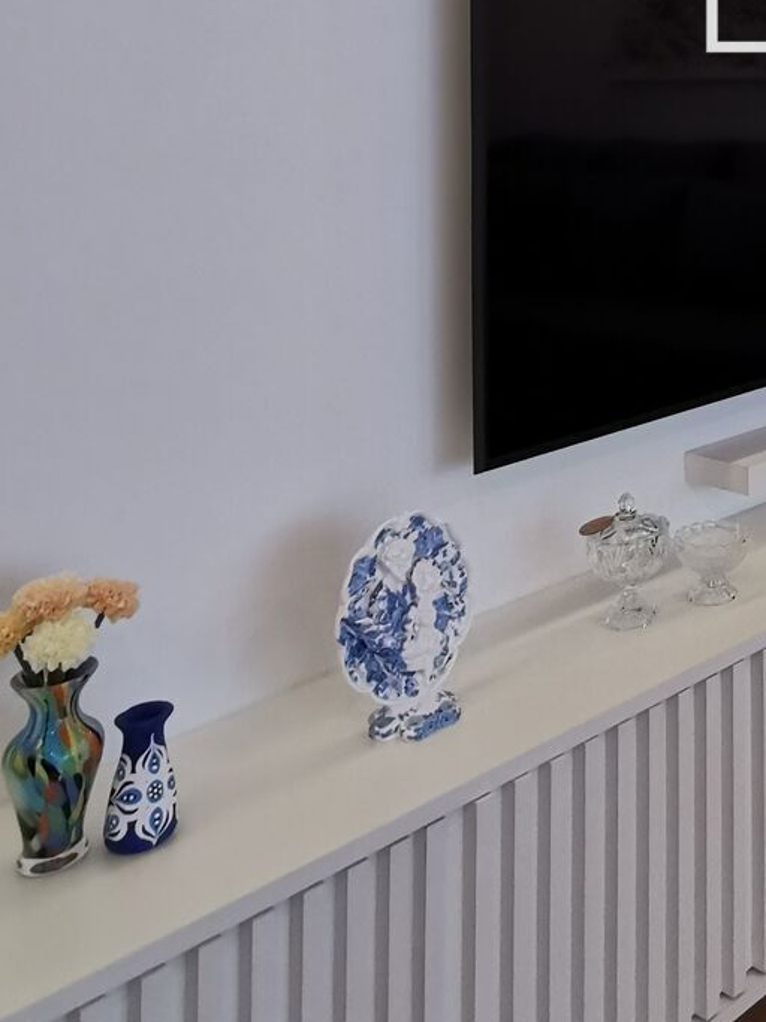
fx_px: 1328
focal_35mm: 45
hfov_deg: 27.7
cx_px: 946
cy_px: 3
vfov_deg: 37.6
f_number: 2.2
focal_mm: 2.35
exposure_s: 1/60
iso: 320
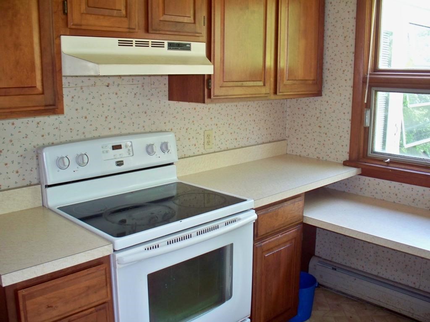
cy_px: 161
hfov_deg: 52.6
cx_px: 215
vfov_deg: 40.7
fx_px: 435
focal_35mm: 35
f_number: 2.8
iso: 200
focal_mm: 7.54
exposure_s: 1/30
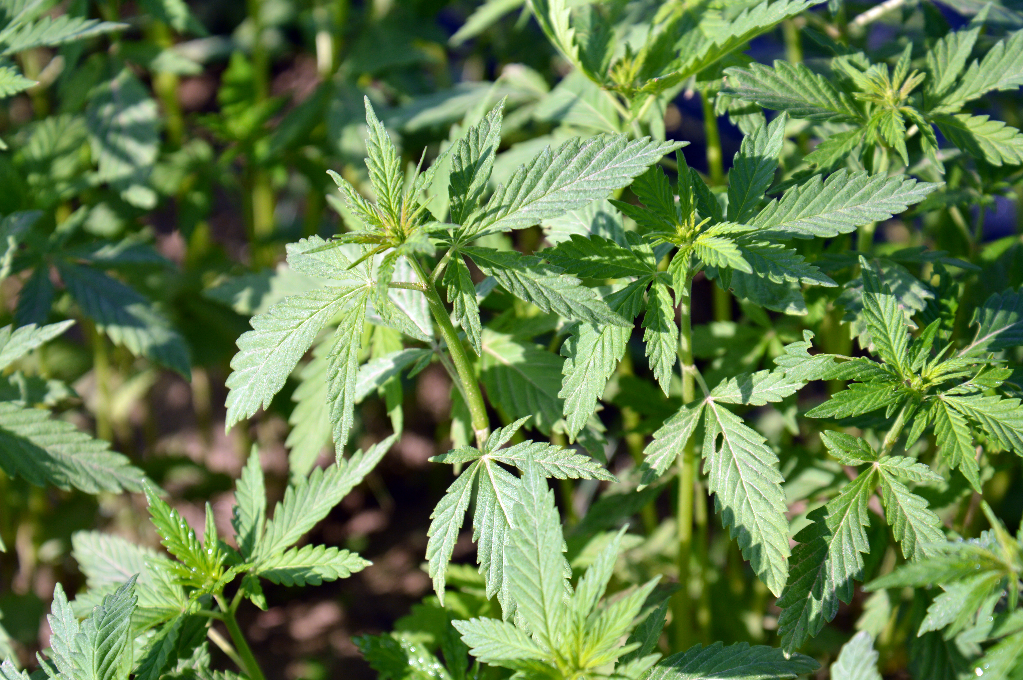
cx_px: 512
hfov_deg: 17.1
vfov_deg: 11.4
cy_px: 340
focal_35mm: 120
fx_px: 3407
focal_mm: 80
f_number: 5.6
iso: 180
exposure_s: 1/500
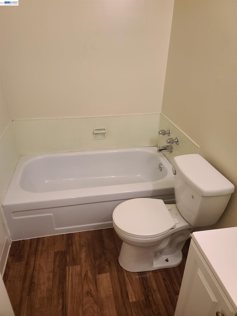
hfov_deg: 54.9
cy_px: 158
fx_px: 228
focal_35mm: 25
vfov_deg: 69.4
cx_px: 118
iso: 100
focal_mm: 7
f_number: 1.8
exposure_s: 1/60
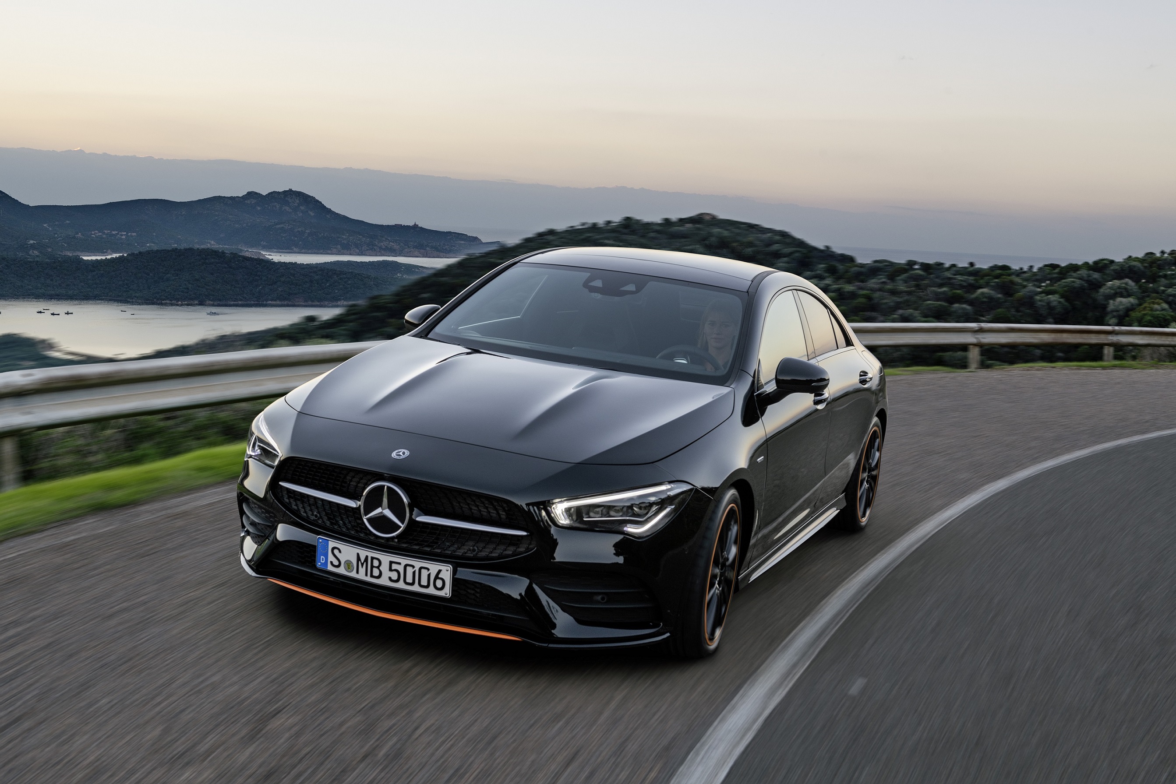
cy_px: 392
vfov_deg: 31.9
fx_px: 1372
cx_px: 588
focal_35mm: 42
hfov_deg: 46.4
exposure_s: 1/30
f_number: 8
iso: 200
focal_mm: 42
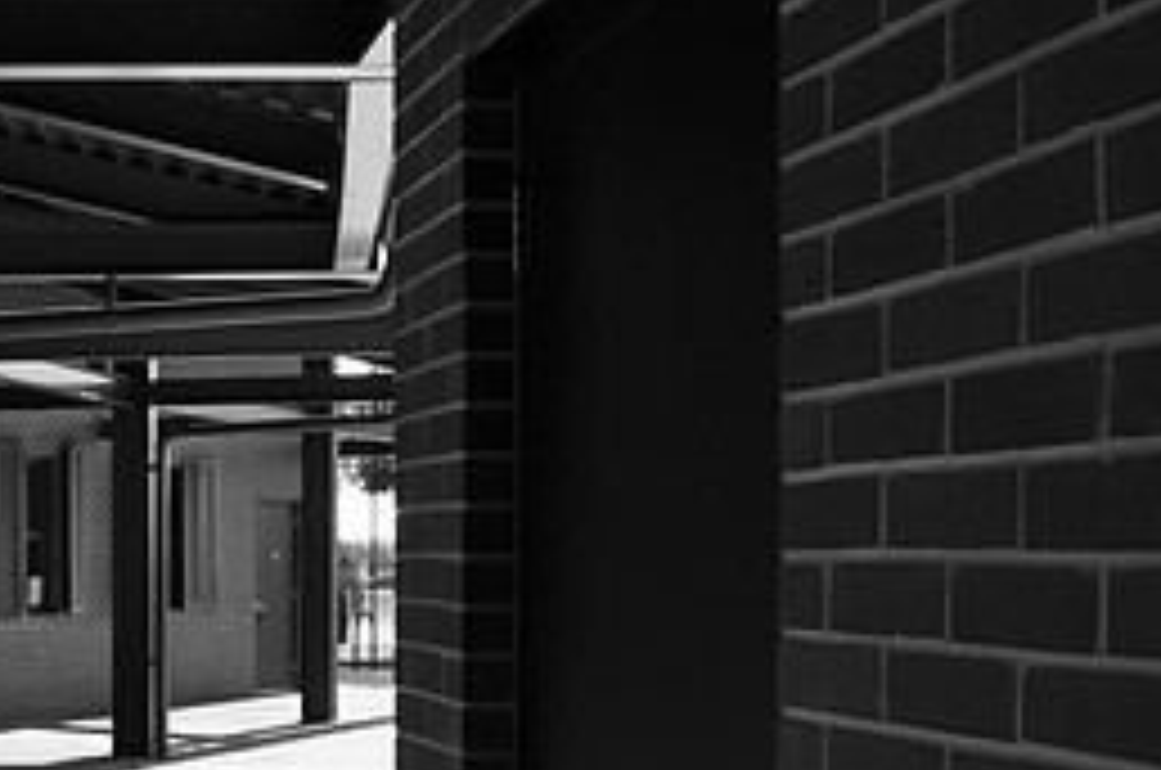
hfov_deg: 30.1
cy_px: 597
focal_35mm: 64
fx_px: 2064
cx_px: 126
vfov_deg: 20.9
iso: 200
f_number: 11
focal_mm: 19
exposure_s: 1/160
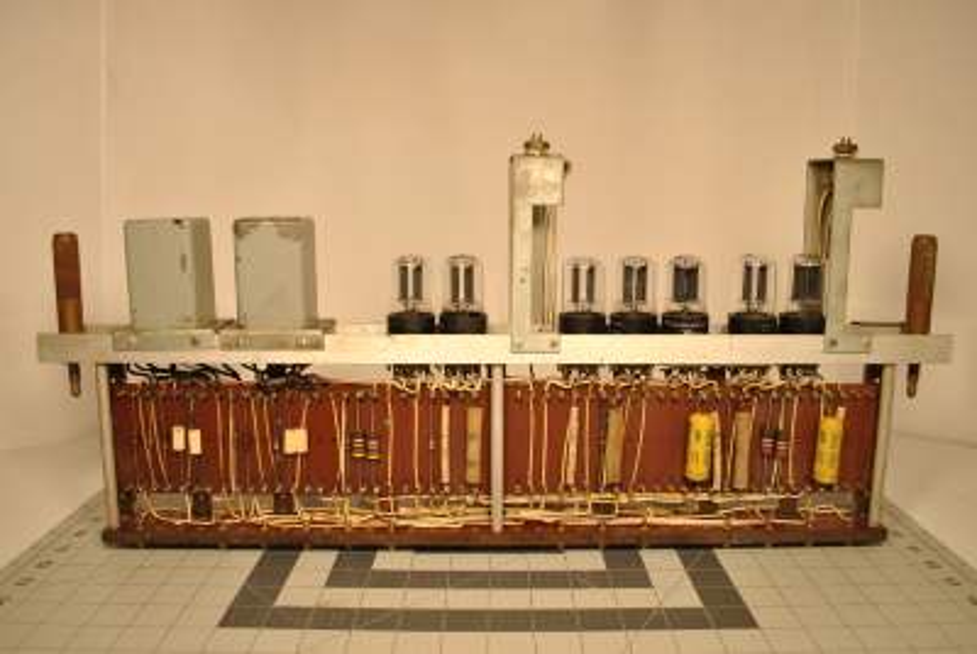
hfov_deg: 61.9
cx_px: 488
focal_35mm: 30
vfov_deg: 43.7
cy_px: 327
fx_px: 815
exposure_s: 1/80
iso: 200
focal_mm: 20
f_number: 4.5
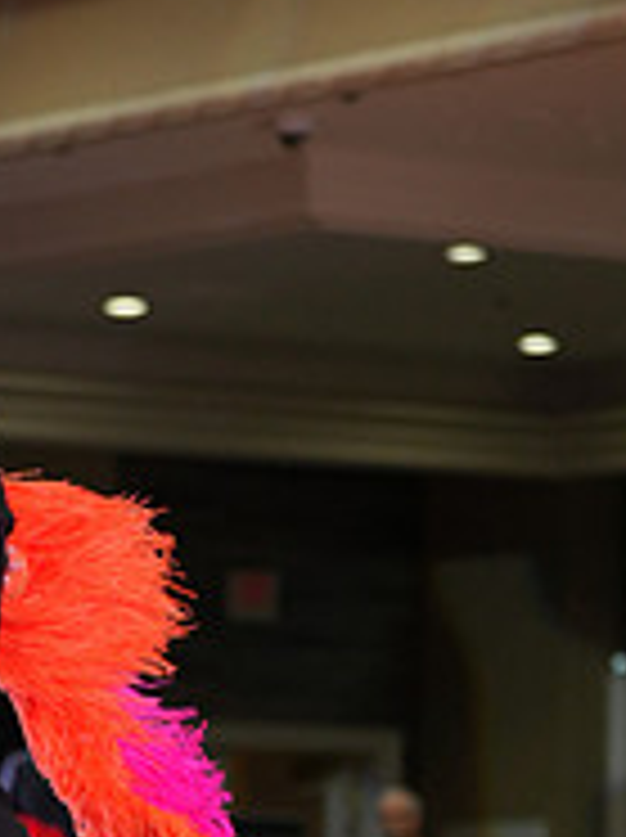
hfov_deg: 6.2
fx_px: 5728
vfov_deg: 8.3
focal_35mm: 237
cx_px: -56
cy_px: 1017
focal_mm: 79
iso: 640
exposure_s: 1/400
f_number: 2.8
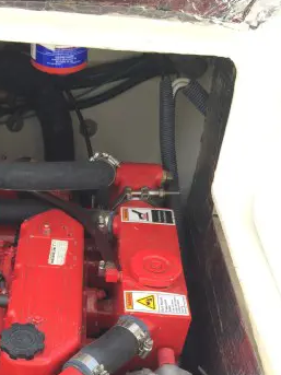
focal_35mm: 56
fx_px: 606
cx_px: 21
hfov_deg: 25.2
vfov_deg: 33.2
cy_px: 308
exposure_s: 1/208
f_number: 2.2
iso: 32
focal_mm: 4.12
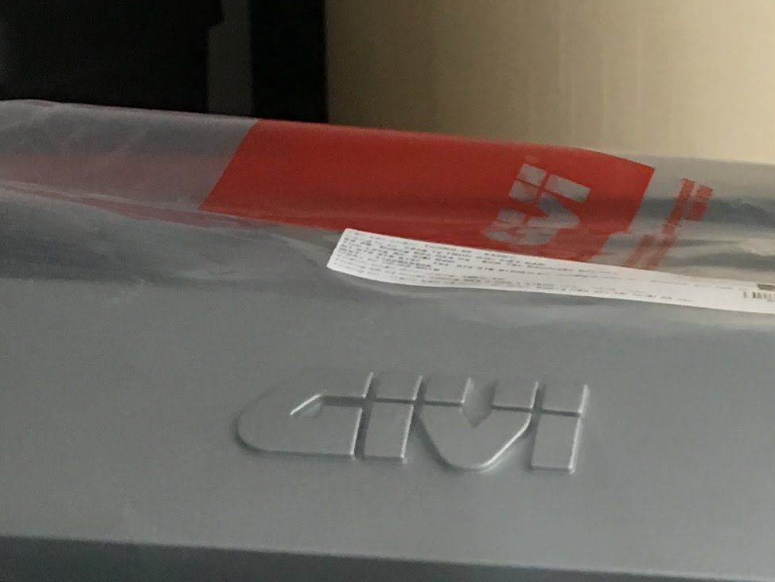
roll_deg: -1.3
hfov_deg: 16.2
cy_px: 1037
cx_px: 687
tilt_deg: -18.9
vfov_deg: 11.5
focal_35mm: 120
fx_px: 2687
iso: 64
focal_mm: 4.15
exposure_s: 1/17
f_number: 2.2
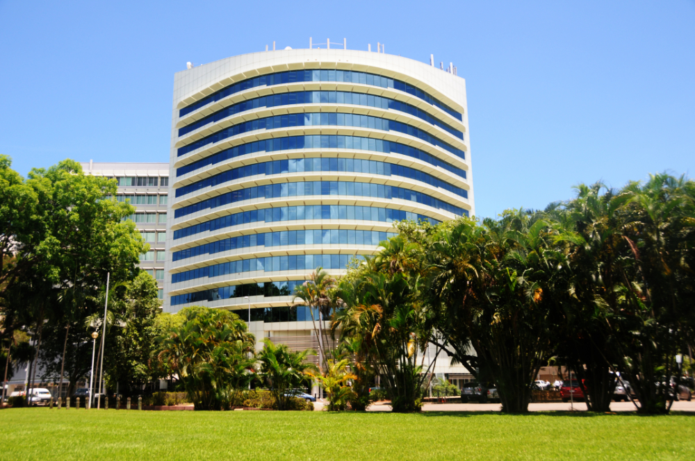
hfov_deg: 57.3
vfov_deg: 39.9
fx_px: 636
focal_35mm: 33
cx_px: 348
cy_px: 230
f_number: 6.3
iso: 250
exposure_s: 1/800
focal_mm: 22
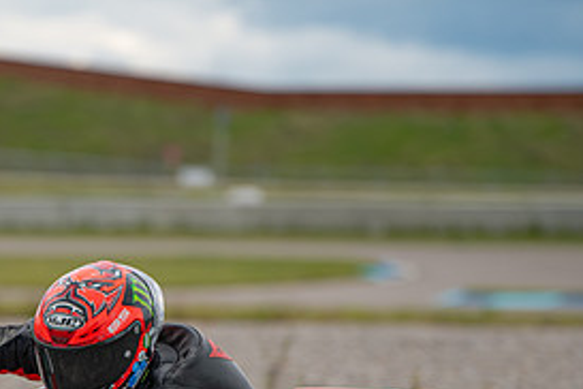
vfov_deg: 3.2
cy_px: 411
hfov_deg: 4.8
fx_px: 6882
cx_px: 53
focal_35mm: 425
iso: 125
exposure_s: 1/1250
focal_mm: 200
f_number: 3.5
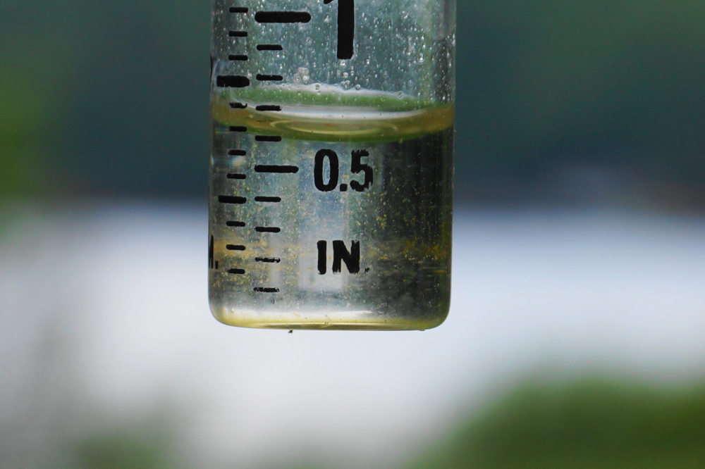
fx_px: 1762
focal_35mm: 90
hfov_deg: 22.6
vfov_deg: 15.2
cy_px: 234
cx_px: 352
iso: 100
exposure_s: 1/125
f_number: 6.3
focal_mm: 60
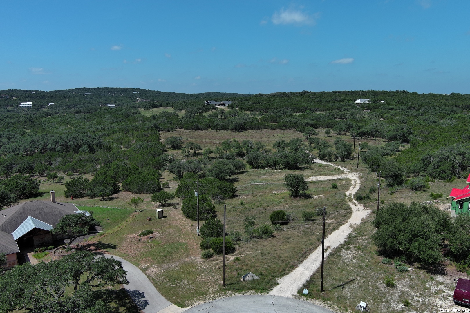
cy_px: 156
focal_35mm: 29
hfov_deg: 63.7
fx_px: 379
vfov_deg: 45.0
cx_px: 235
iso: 100
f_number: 2.8
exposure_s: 1/2227
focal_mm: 10.57
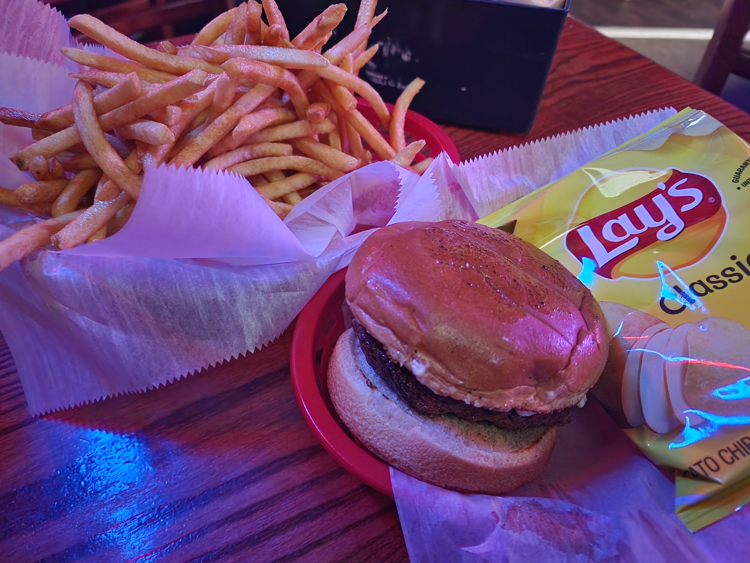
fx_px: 498
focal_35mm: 23
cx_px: 375
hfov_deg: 73.9
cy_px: 282
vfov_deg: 58.9
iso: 1000
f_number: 1.8
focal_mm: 6.4
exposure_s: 1/10
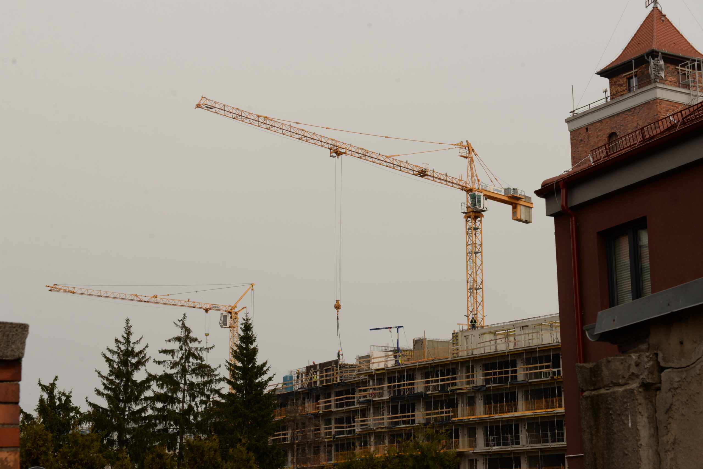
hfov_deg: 30.5
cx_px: 352
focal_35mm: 66
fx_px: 1289
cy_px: 234
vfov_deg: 20.6
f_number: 10
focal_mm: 66
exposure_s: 1/250
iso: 100
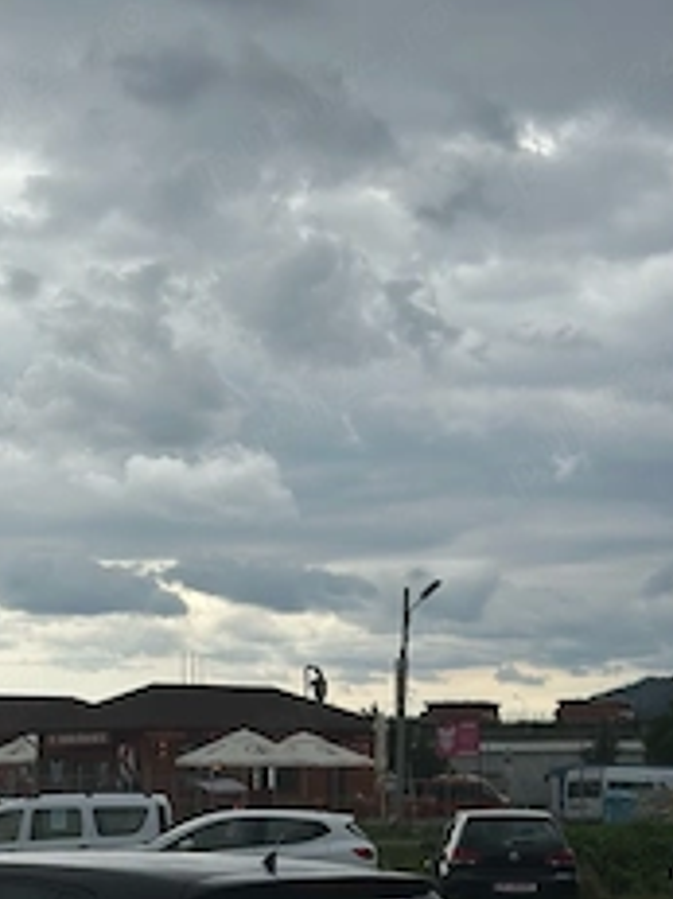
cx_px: 101
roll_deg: -0.1
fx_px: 2154
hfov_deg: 17.6
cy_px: 747
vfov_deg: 23.2
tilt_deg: +1.9
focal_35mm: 83
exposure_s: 1/4566
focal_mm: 6.86
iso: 100
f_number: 1.78
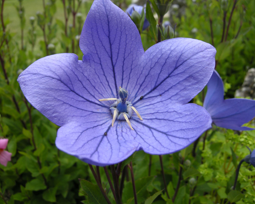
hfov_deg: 49.1
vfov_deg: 40.1
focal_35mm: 37
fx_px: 279
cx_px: 123
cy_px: 102
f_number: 3.8
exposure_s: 1/162
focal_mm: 7.5
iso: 64
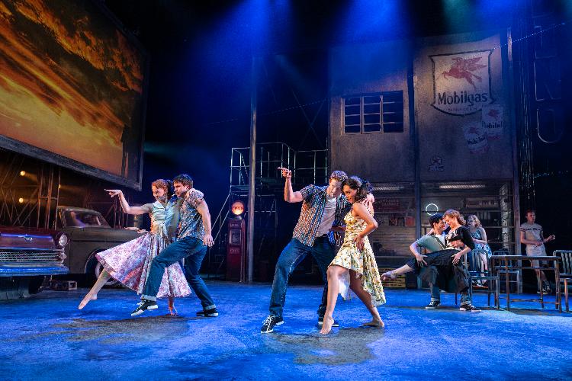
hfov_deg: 61.9
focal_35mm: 30
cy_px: 190
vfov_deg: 43.6
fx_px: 477
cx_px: 286
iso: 5000
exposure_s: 1/400
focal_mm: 30
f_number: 4
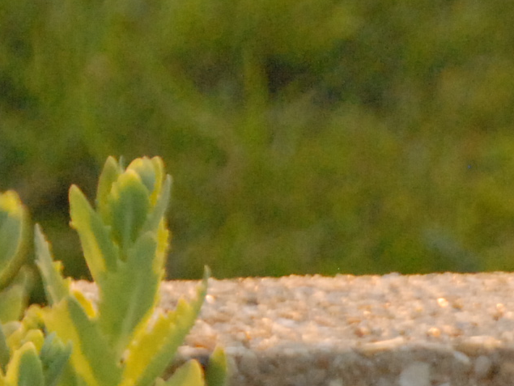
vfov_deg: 3.5
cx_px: 1161
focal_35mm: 428
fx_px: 6362
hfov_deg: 4.5
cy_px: 643
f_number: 7.1
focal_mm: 65
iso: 1600
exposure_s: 1/500
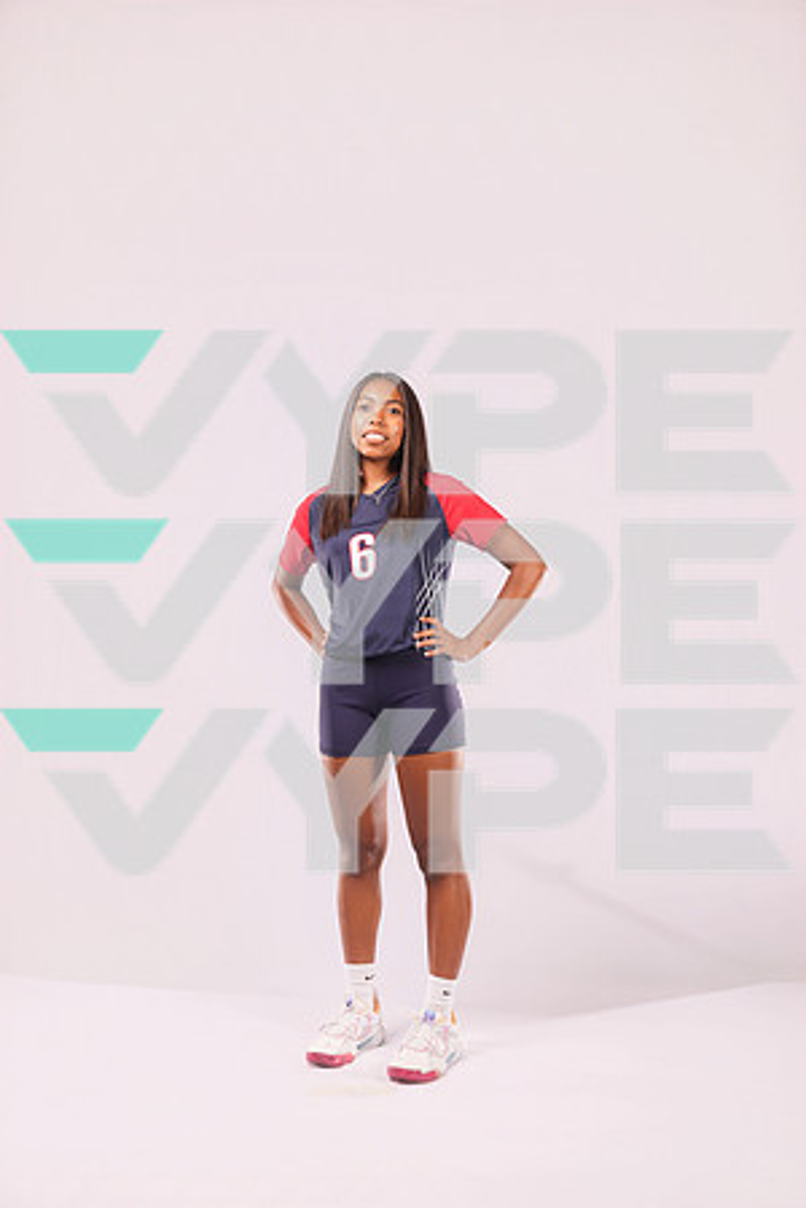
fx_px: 1142
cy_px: 604
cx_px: 403
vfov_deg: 55.8
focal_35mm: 34
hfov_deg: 38.9
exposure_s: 1/100
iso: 200
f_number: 6.3
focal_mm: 34
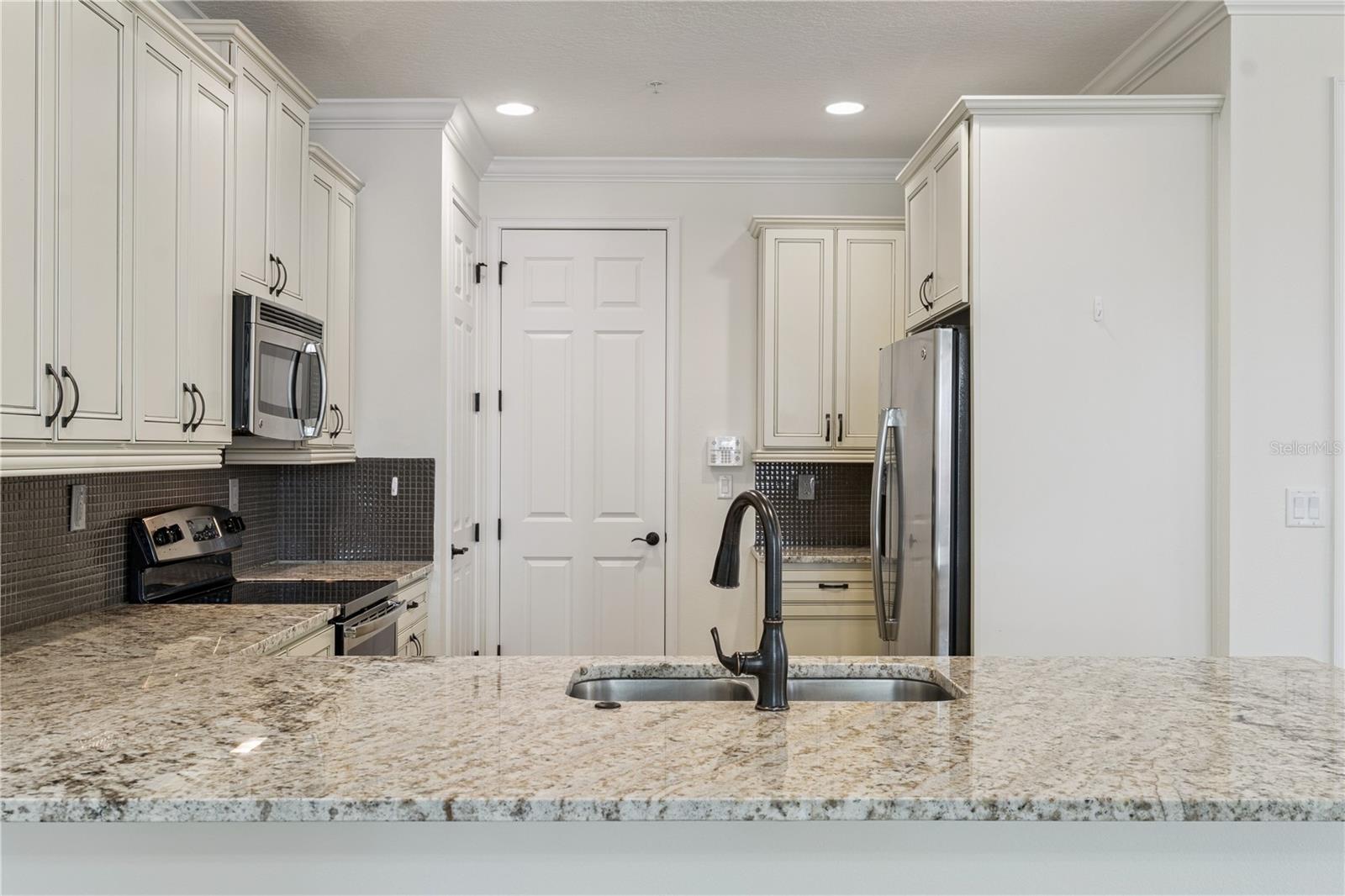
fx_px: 1270
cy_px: 448
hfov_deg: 55.8
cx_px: 672
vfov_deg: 38.9
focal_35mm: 34
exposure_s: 1/15
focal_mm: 34
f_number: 10
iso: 800
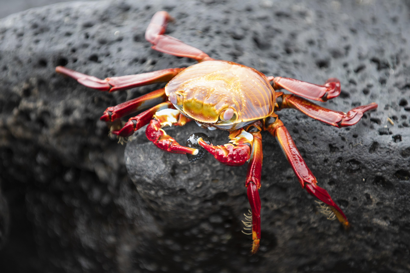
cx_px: 205
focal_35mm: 200
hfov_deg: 10.3
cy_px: 136
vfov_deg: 6.9
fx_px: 2278
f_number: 5
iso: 200
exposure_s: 1/125
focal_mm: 200
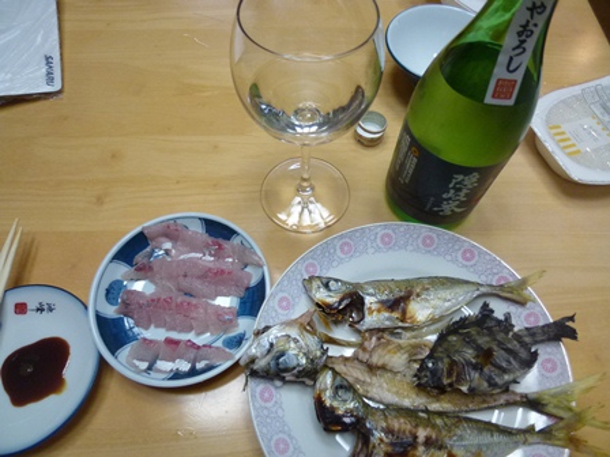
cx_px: 305
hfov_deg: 71.6
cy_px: 228
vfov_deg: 56.8
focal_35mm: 24
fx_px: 423
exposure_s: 1/60
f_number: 2.2
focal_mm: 4.3
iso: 200
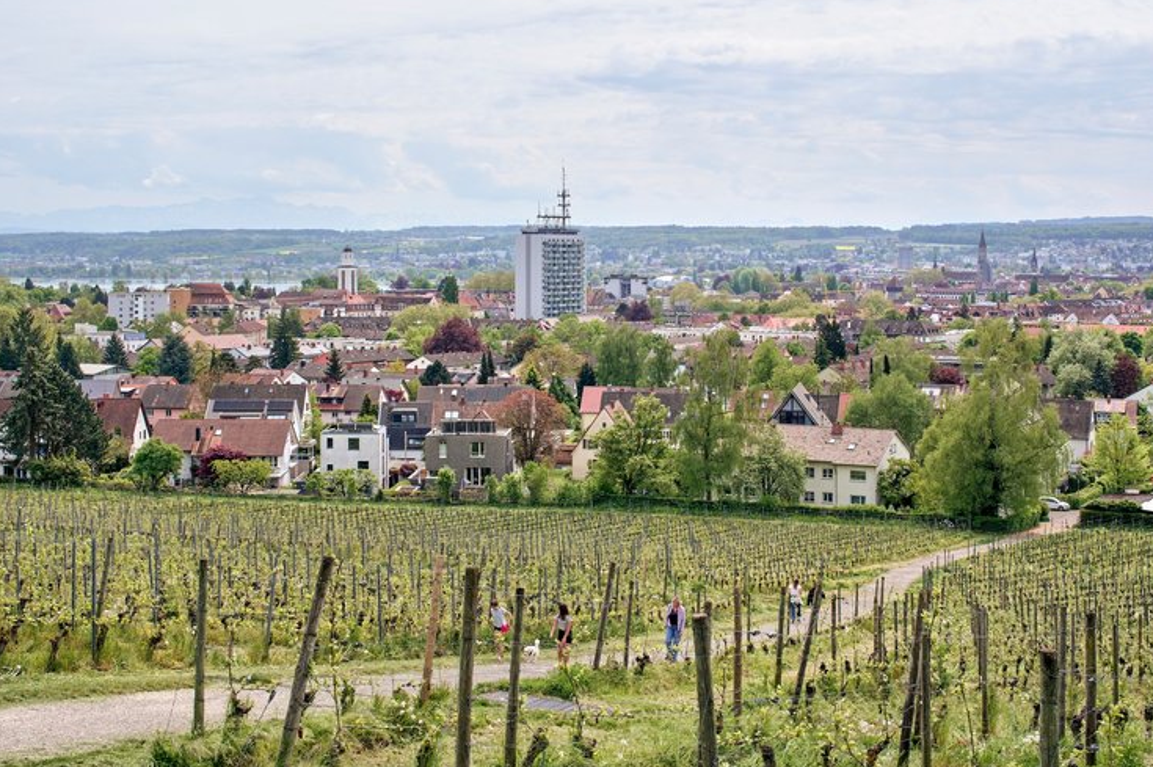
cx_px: 598
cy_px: 360
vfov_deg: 27.5
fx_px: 1568
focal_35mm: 49
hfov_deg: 40.4
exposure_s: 1/160
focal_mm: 45
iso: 100
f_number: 11
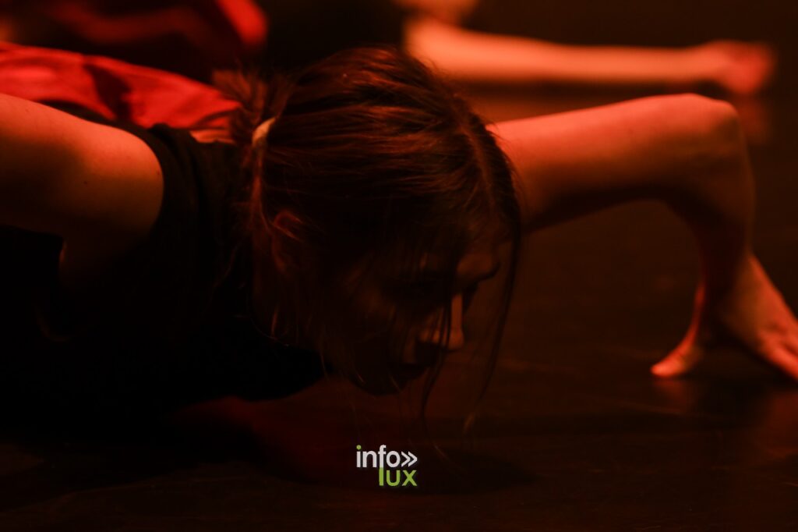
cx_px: 399
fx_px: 3856
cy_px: 266
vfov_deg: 7.9
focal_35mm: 174
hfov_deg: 11.8
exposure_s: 1/125
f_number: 2.8
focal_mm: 116
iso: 1250
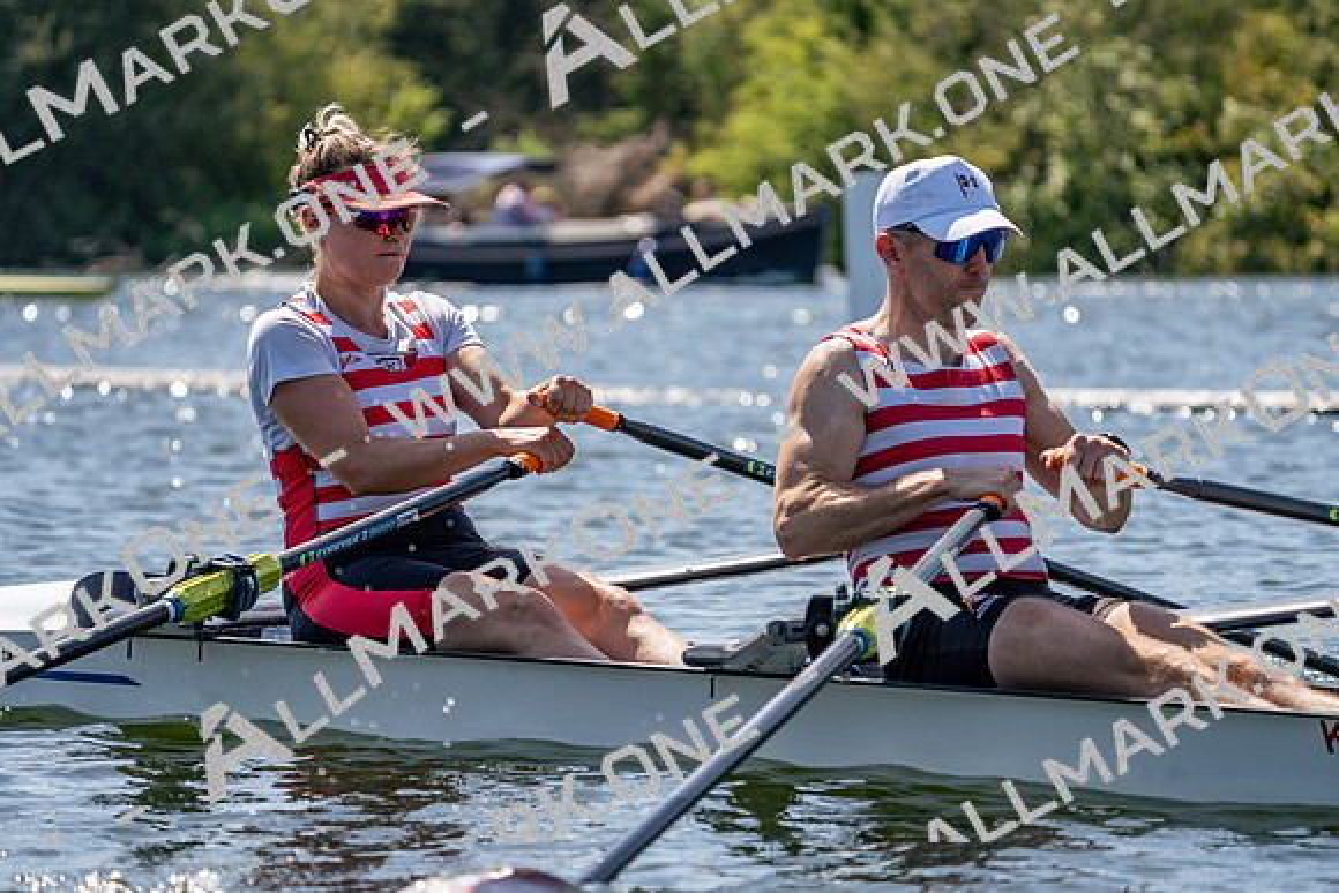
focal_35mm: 200
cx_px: 670
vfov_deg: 6.9
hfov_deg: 10.3
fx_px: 7440
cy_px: 446
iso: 320
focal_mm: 200
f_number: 5.6
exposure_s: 1/2000
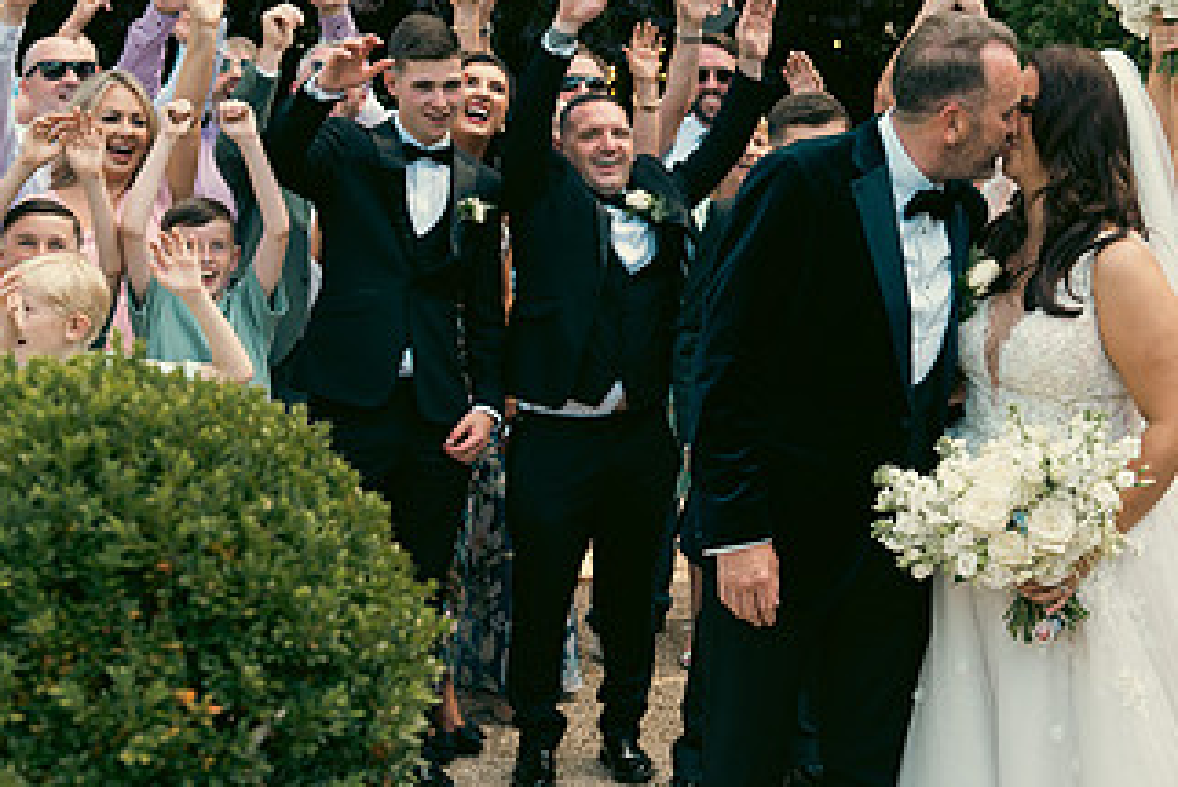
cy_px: 361
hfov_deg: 27.3
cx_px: 1010
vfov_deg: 18.9
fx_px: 2357
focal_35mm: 72
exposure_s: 1/250
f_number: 5
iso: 250
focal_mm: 40
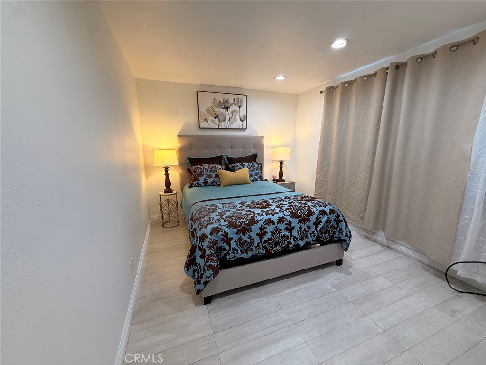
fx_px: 197
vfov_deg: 85.7
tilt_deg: -11.4
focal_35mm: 14
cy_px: 182
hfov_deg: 102.1
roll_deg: +1.5
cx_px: 243
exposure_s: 1/120
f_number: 2.2
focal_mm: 2.22
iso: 125
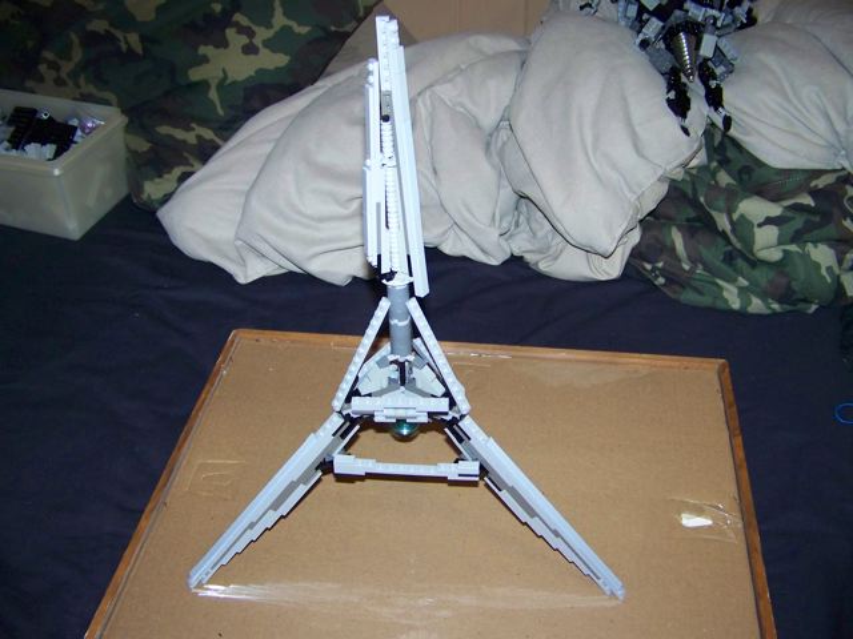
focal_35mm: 36
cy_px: 320
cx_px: 426
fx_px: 887
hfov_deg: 51.4
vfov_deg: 39.7
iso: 200
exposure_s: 1/30
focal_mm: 5.85
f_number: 2.8
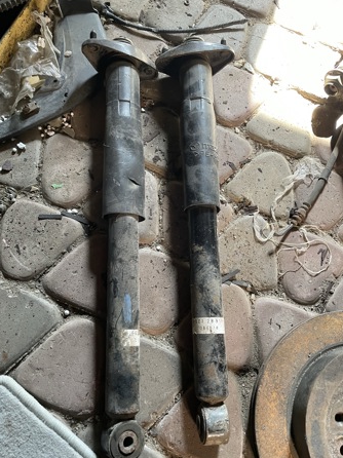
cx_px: 167
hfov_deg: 49.7
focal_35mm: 28
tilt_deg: -74.1
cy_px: 238
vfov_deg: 63.4
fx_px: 370
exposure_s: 1/60
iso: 160
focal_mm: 4.2
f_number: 1.6
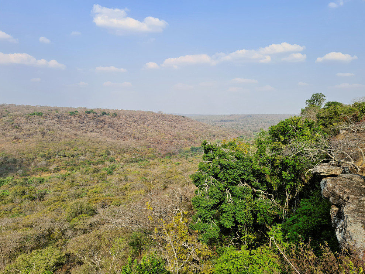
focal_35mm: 26
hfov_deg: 67.3
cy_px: 137
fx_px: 274
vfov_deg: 53.1
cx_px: 182
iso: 50
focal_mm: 5.4
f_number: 1.8
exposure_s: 1/1396
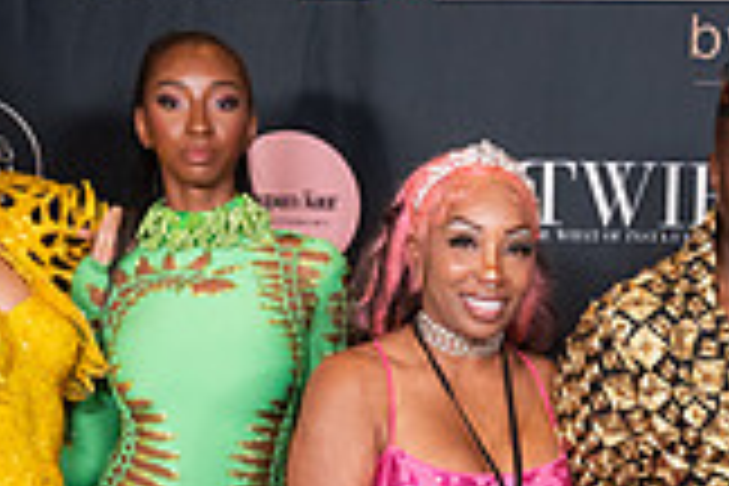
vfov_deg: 12.7
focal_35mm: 104
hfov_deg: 19.3
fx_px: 2106
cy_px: 663
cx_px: 635
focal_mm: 28
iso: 1250
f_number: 4
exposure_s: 1/200
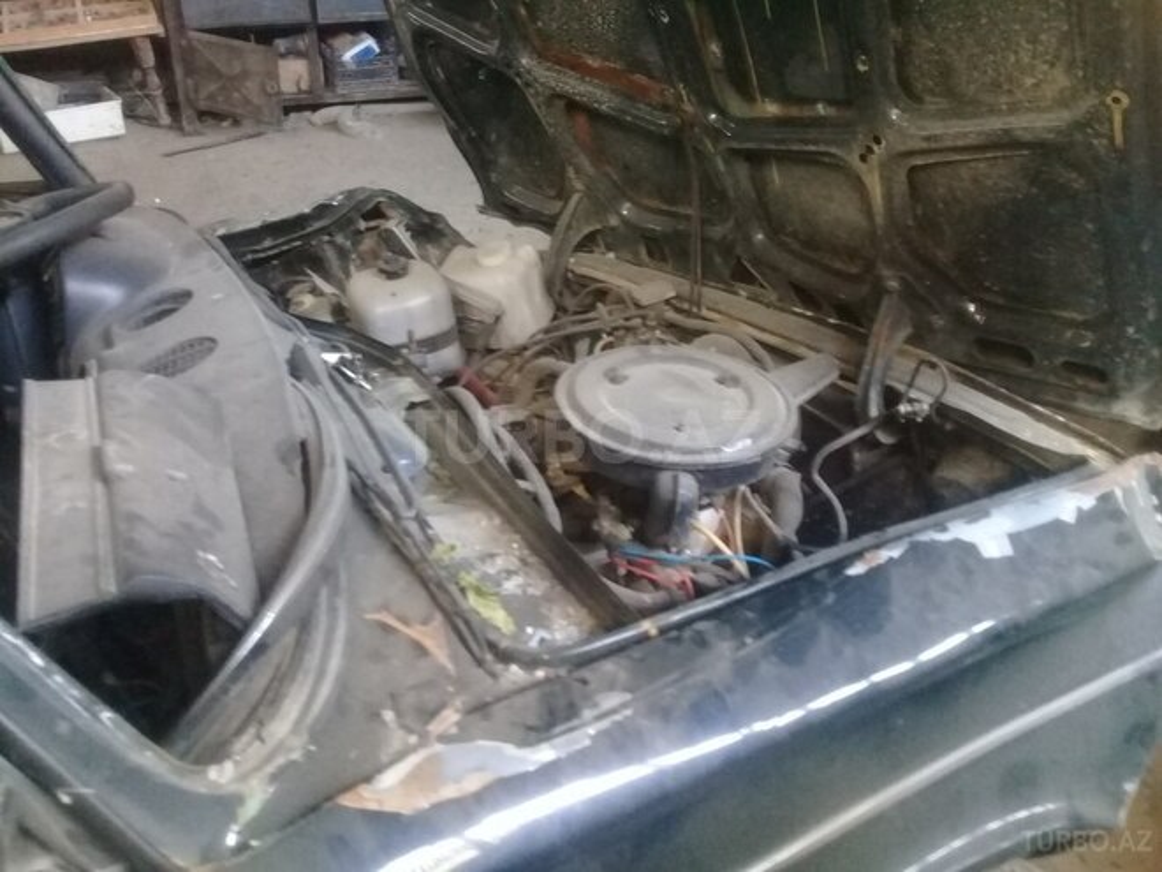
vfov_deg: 45.4
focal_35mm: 31
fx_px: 1041
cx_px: 581
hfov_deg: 58.4
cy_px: 436
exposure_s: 1/17
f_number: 2.2
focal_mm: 3.3
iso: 400
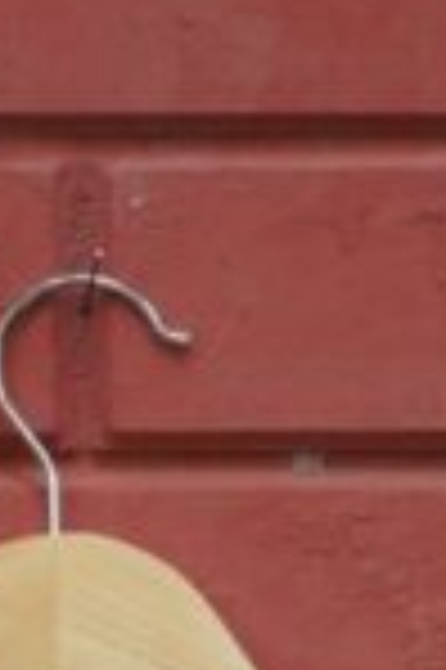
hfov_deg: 3.6
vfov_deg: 5.1
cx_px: 77
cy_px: 1956
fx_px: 7189
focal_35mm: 386
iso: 800
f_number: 8
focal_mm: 50
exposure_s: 1/125
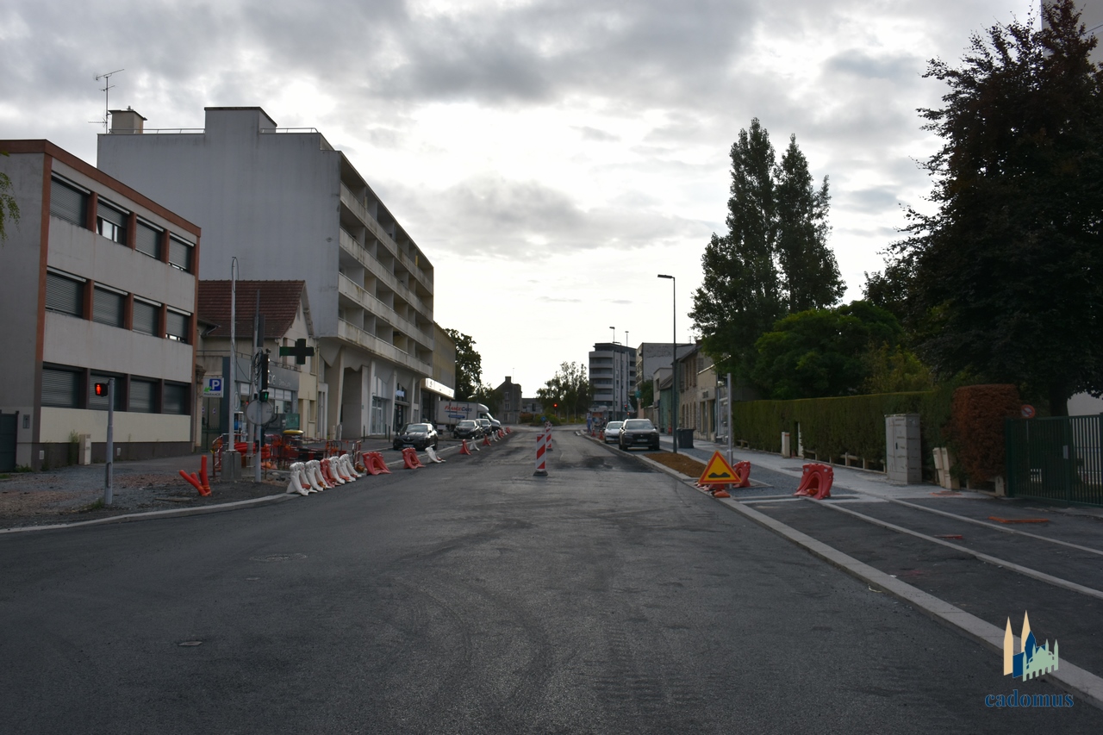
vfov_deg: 40.0
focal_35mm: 33
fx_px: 1011
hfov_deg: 57.2
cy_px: 368
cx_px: 552
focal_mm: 22
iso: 220
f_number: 8
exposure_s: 1/500
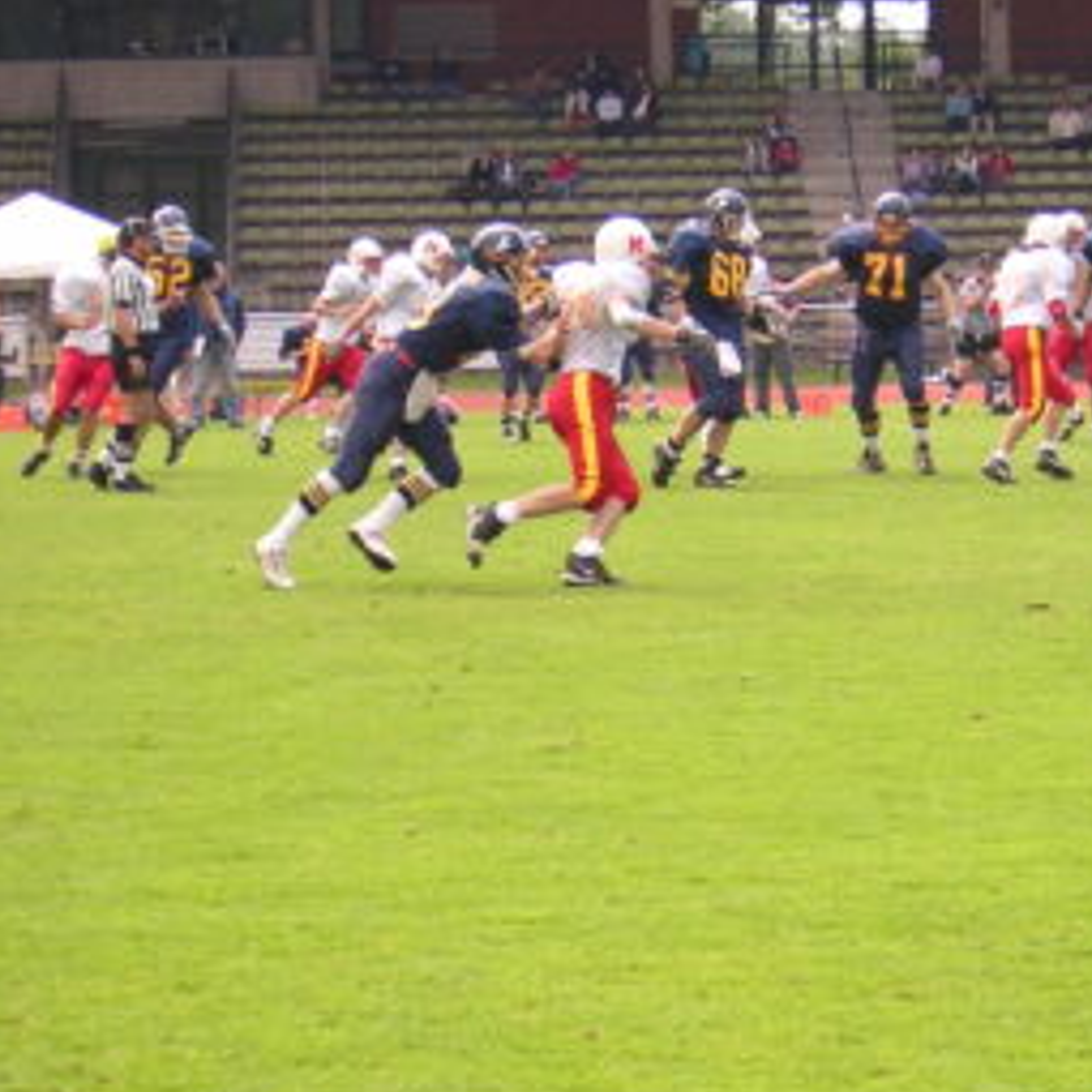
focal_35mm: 150
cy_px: 492
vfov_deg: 11.6
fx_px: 5354
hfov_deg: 11.6
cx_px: 844
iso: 200
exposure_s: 1/257
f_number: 4.7
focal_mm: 14.1
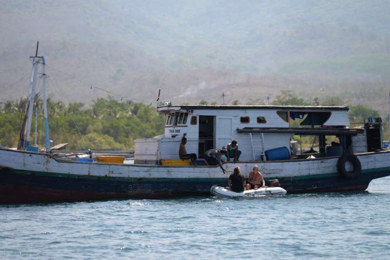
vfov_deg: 6.9
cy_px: 130
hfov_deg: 10.3
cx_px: 195
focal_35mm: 200
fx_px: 2167
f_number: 4
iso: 100
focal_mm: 200
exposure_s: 1/1000
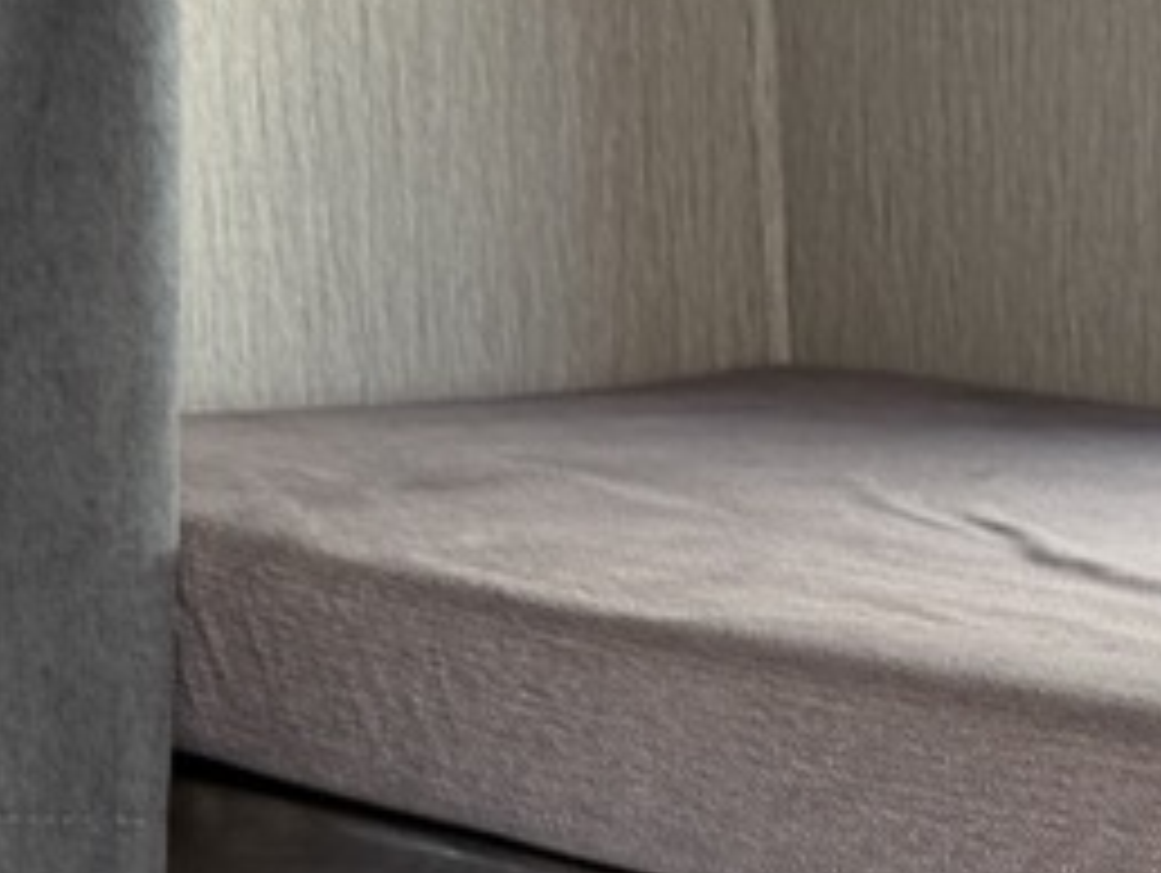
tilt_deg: -13.1
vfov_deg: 12.3
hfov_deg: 15.7
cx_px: 1534
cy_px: 873
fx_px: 3995
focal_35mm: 119
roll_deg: +0.3
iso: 200
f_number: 1.78
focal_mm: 6.76
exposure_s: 1/107
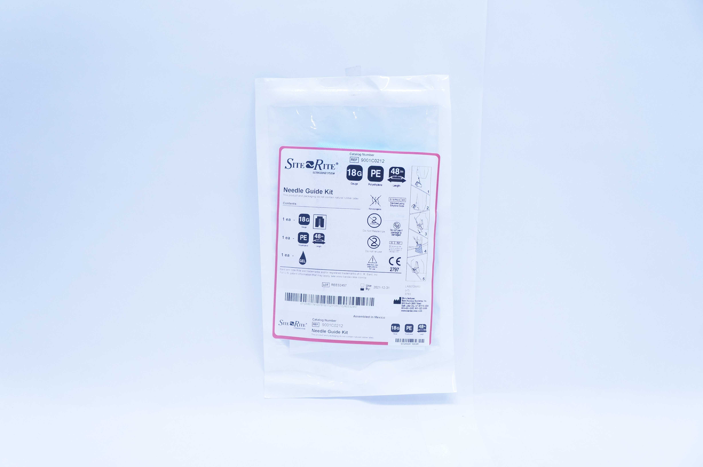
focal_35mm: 34
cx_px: 352
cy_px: 234
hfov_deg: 55.2
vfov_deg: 38.3
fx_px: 673
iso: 800
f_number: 4.5
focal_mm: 23
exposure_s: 1/200
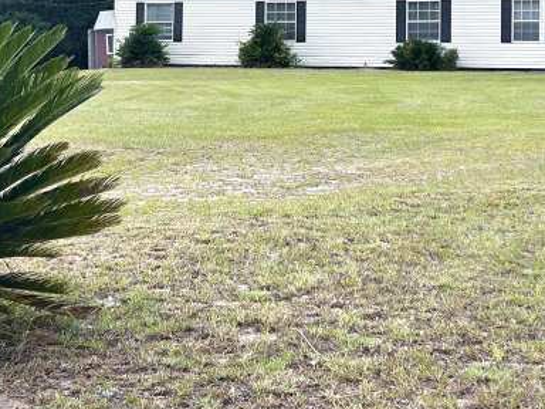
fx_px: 1574
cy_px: 6
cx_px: 284
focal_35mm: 100
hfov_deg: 19.6
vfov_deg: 14.6
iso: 50
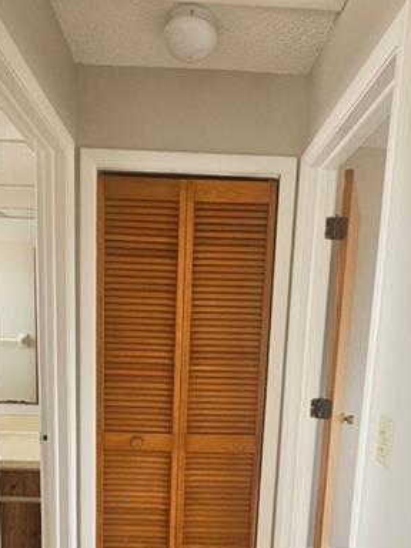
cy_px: 398
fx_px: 412
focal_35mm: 26
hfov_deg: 53.1
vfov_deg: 64.1
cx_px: 198
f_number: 2.2
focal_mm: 2.2
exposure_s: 1/60
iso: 400
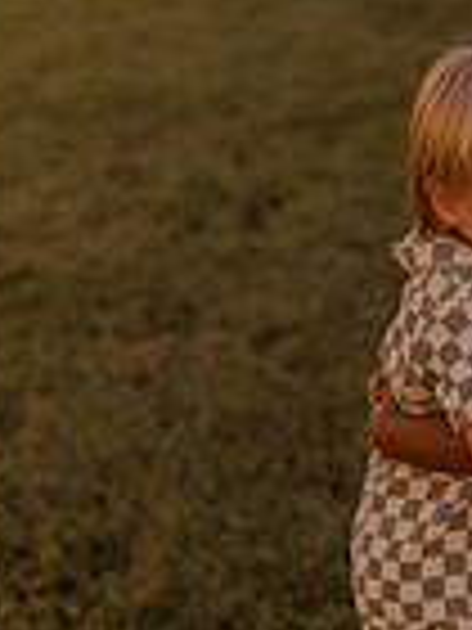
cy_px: 396
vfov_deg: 18.2
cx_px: 607
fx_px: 1963
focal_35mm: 108
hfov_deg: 13.2
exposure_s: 1/125
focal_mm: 35
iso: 1000
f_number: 1.4
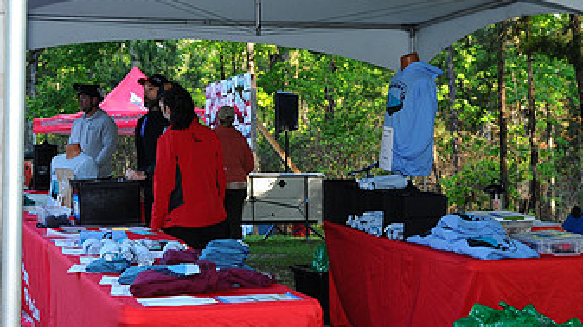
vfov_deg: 14.5
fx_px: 1282
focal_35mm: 83
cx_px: 334
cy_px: 171
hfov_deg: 25.6
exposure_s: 1/160
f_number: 6.3
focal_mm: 46
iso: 640
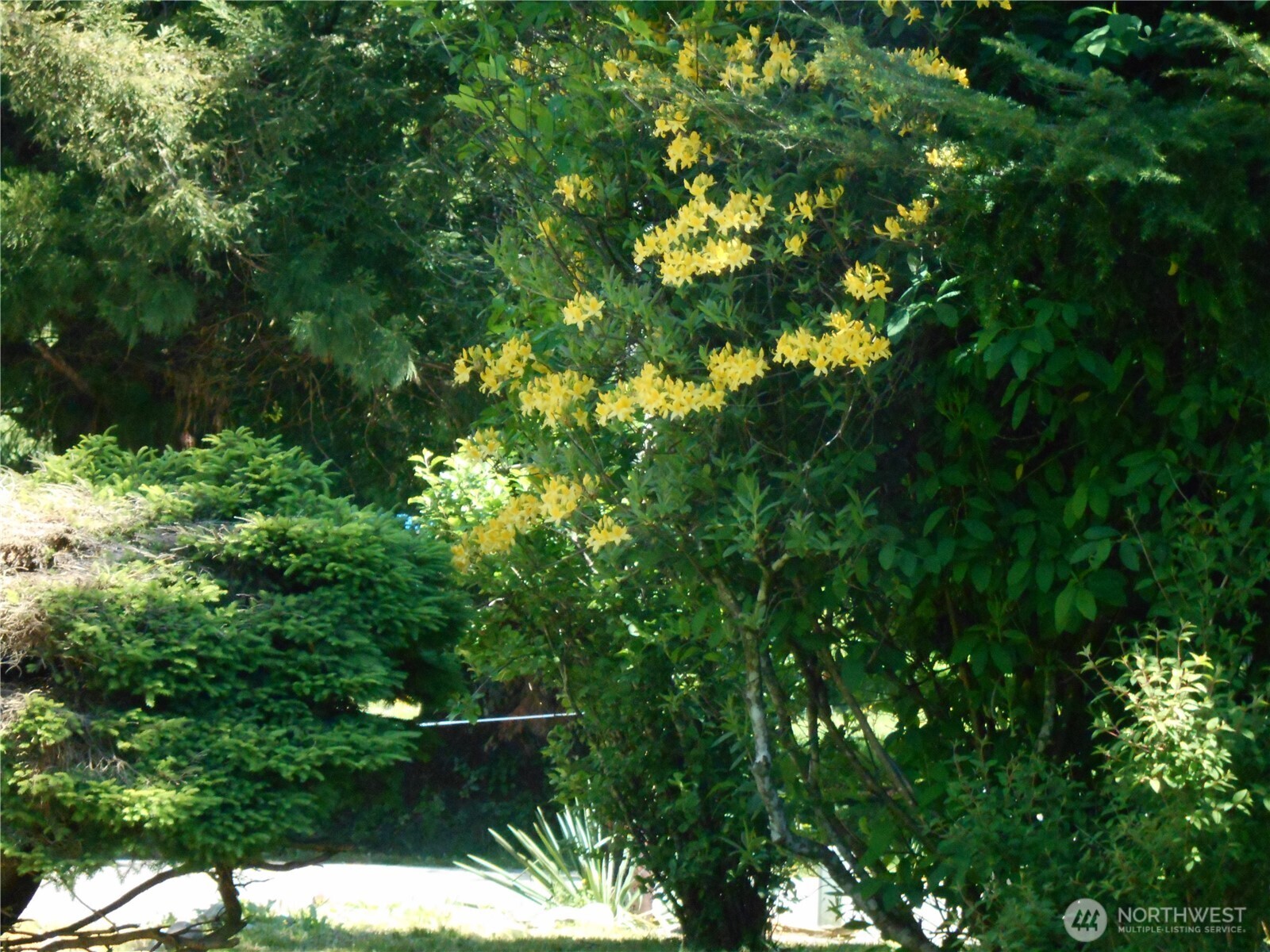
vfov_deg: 11.4
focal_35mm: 130
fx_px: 4769
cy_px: 476
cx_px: 635
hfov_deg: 15.2
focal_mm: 23
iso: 720
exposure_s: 1/250
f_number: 6.5
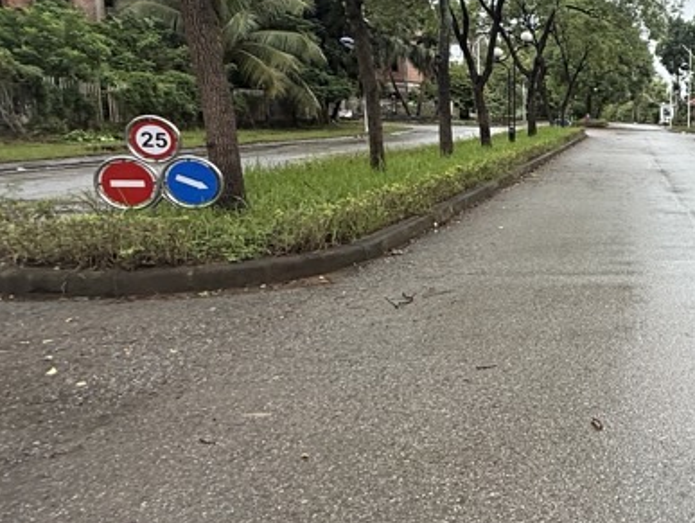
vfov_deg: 38.7
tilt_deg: -7.8
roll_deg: +1.5
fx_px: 744
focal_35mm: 37
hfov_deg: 38.3
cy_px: 230
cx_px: 819
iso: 64
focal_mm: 2.22
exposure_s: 1/421
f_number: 2.2
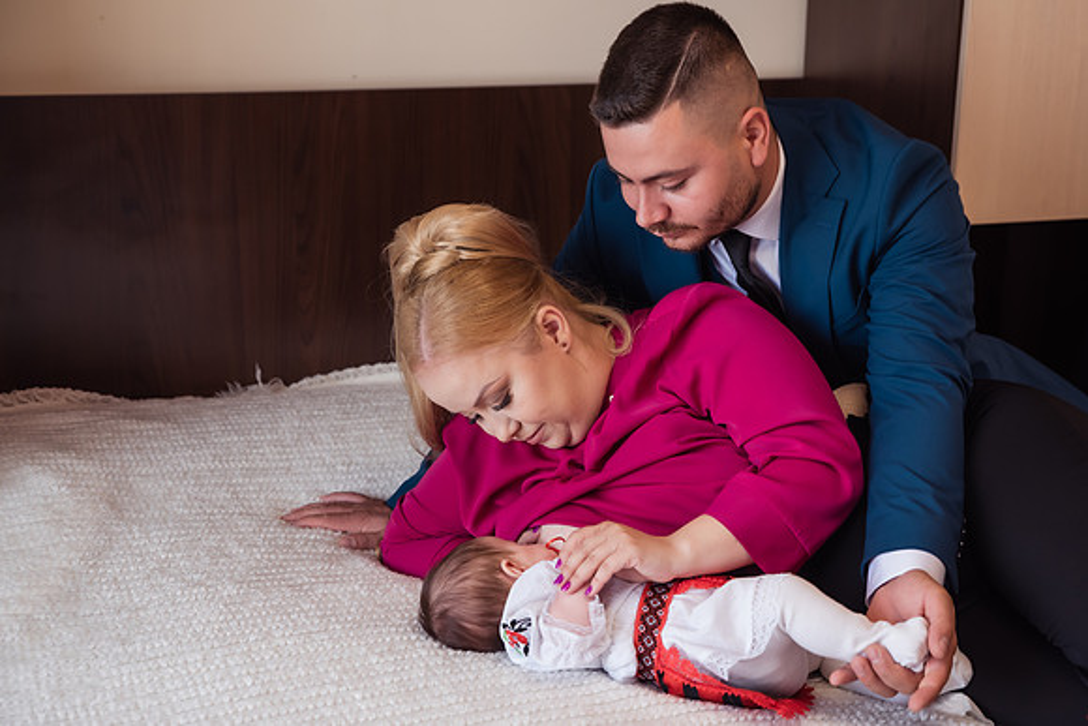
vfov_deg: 22.7
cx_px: 612
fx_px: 1805
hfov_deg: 33.5
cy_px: 381
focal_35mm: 60
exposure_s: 1/160
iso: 500
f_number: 3.2
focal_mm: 52
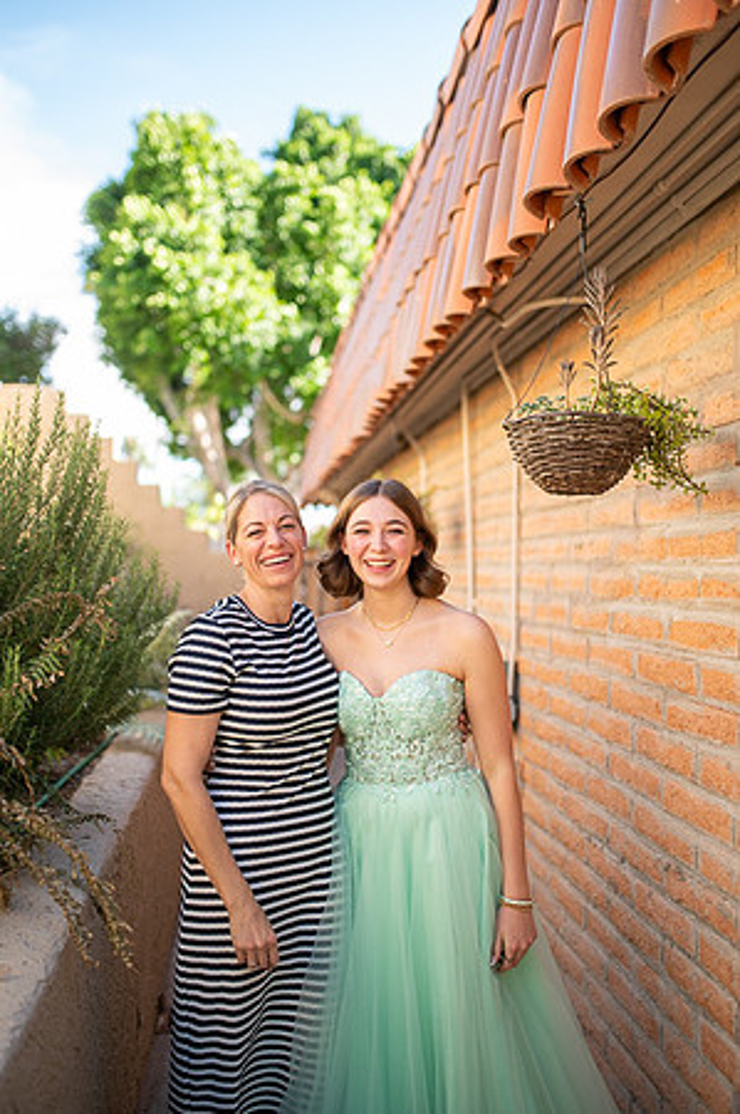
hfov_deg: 37.8
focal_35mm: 35
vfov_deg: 54.5
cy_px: 557
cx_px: 370
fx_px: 1082
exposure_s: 1/2500
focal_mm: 35
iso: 400
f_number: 1.4
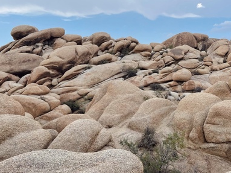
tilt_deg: -0.5
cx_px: 160
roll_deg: +2.7
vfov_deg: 37.7
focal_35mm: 38
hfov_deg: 47.9
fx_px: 254
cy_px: 78
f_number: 1.6
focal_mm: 4.2
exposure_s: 1/2882
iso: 32
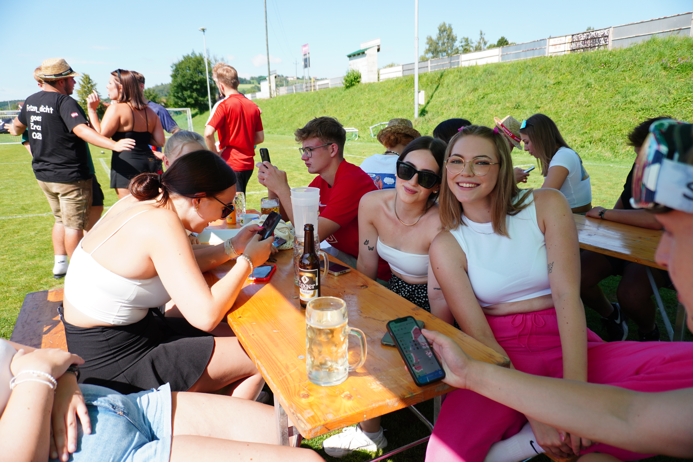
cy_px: 231
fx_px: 462
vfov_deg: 53.1
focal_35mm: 24
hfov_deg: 73.7
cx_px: 346
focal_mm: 16
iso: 100
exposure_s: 1/640
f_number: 3.5
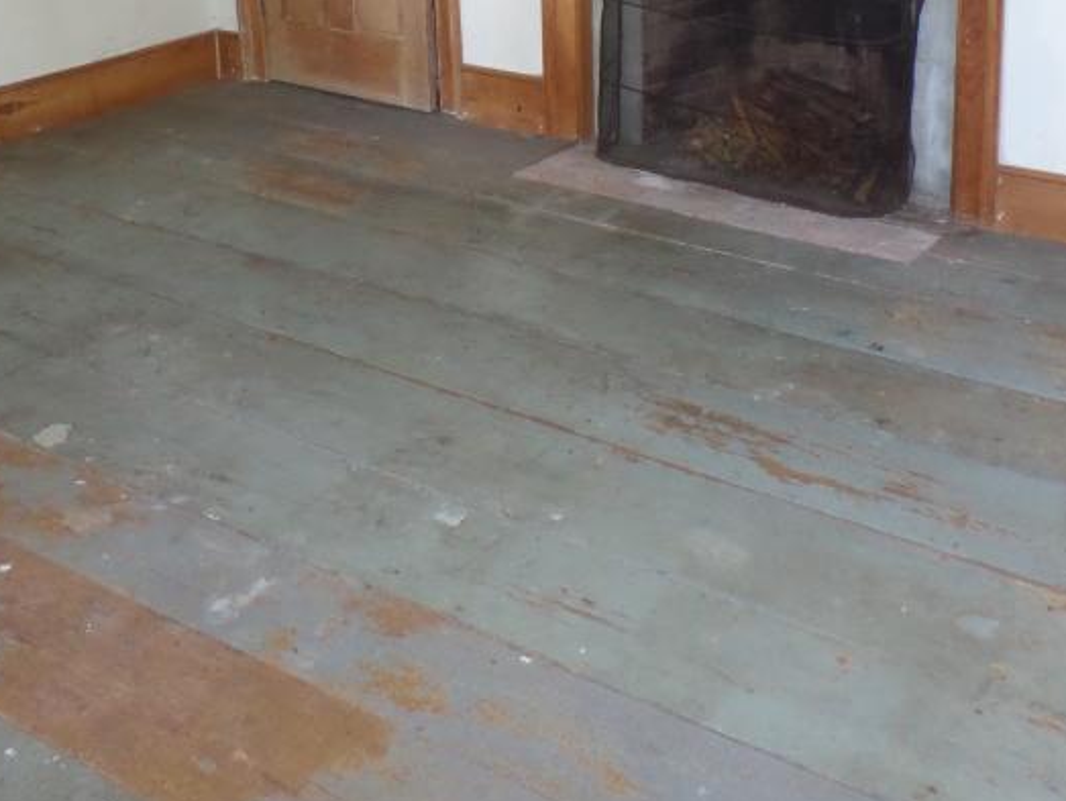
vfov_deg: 30.3
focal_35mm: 45
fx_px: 1387
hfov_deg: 41.8
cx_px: 656
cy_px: 31
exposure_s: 1/30
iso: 320
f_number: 2.8
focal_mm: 4.1
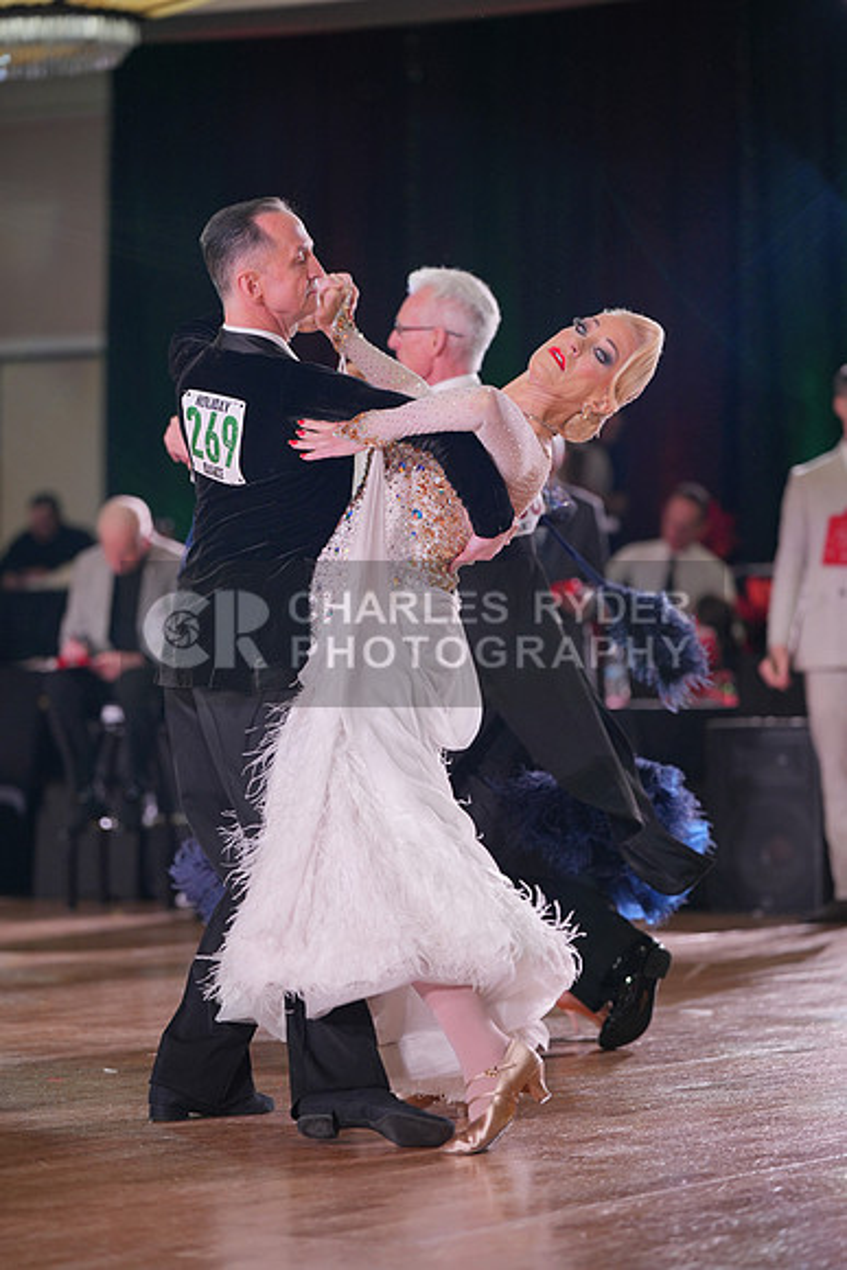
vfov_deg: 15.6
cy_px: 635
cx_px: 424
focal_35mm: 131
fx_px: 4620
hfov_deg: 10.5
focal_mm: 131
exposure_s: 1/400
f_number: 2.8
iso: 800
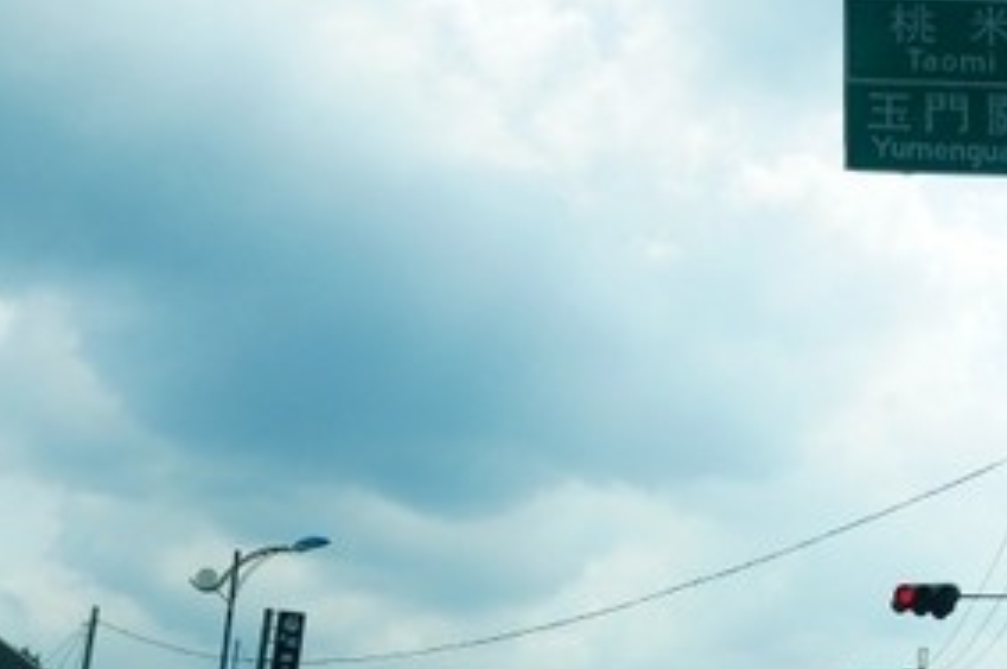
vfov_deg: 25.2
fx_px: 1481
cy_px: 480
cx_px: 769
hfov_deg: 36.6
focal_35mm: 53
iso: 200
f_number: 6.3
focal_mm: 12
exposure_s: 1/320
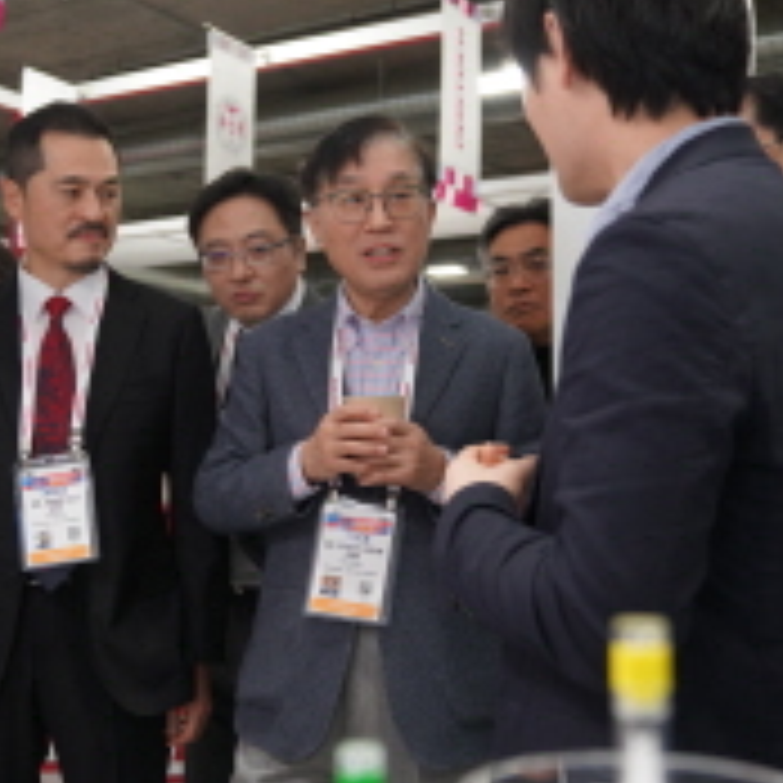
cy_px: 407
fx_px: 1254
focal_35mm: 49
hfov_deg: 34.6
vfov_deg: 34.7
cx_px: 326
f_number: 2.8
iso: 1000
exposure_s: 1/125
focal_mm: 24
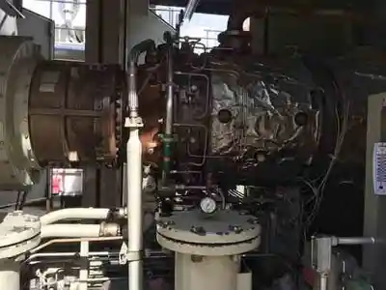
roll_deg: -1.0
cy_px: 145
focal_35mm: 29
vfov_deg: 48.2
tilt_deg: -2.9
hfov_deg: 61.7
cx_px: 193
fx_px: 323
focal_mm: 4.15
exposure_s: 1/534
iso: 32
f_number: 2.2
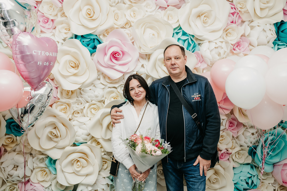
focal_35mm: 35
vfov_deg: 37.9
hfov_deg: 54.4
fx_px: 279
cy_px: 96
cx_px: 144
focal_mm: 35
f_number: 4
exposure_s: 1/160
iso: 320
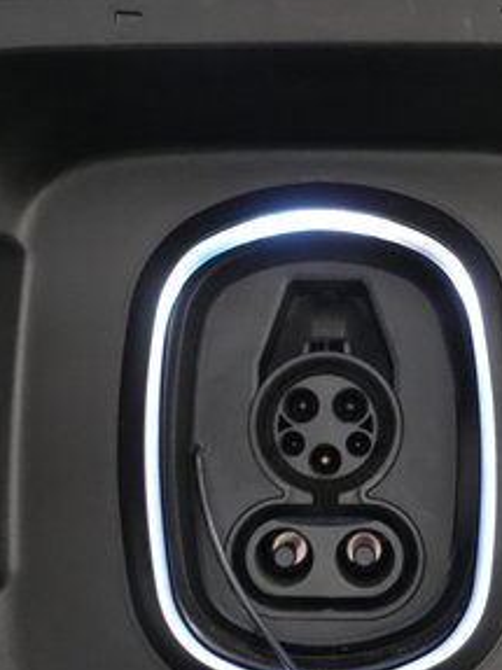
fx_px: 1161
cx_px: 348
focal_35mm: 60
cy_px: 399
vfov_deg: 32.1
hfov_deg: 24.2
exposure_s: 1/160
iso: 8000
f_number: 4
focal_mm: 28
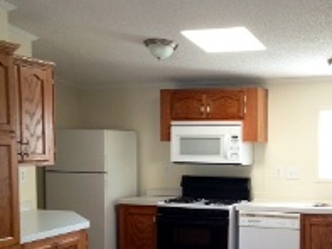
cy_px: 195
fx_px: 643
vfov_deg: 21.7
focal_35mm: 67
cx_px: 228
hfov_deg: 28.7
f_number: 2.4
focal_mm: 4.13
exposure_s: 1/30
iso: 80
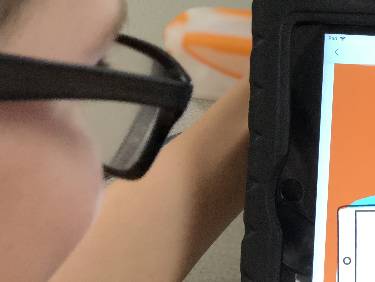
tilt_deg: -30.7
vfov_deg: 11.5
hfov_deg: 15.1
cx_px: 379
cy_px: 291
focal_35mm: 128
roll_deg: -1.0
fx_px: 1387
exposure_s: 1/50
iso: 64
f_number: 2.4
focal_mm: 6
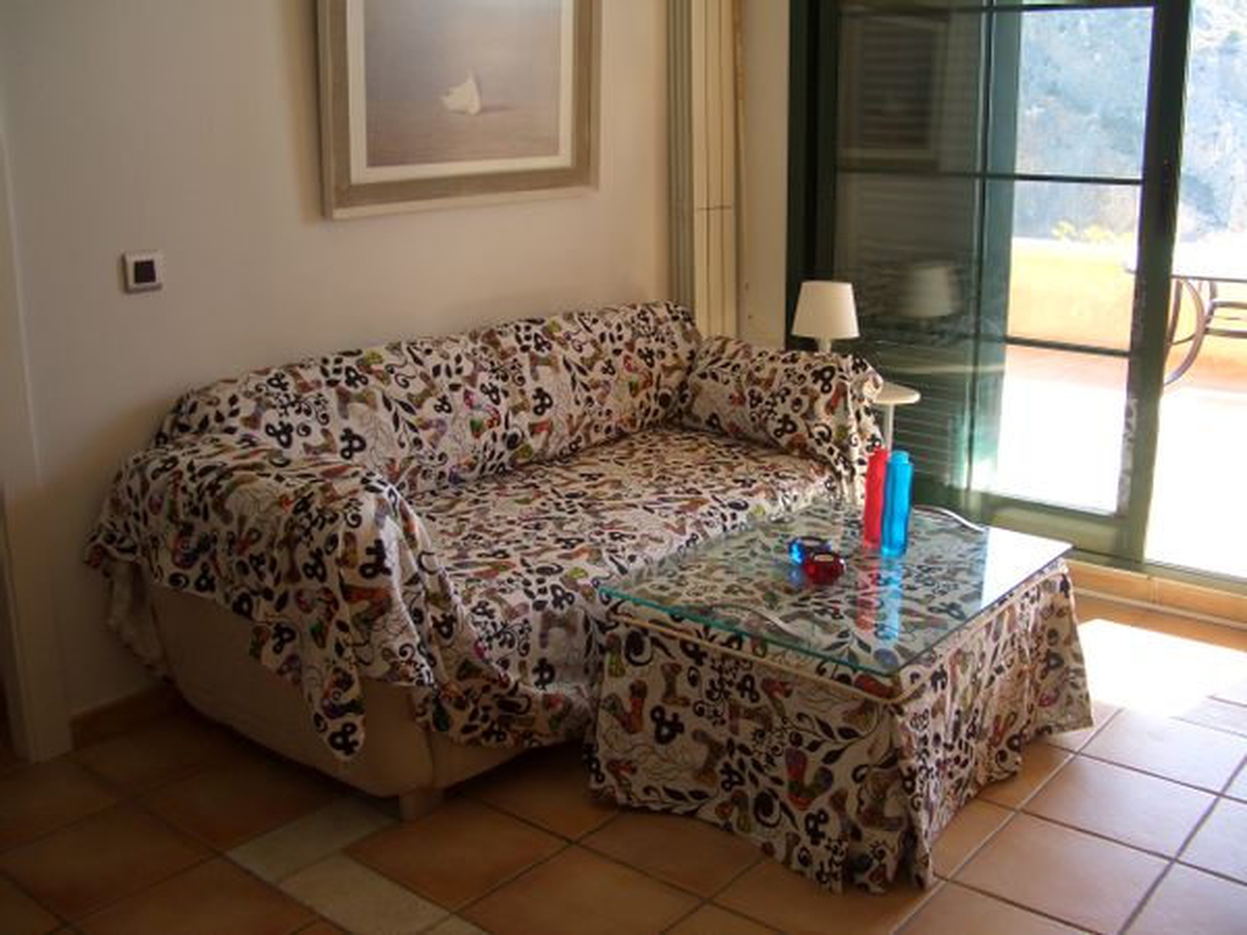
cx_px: 624
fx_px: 1261
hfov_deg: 52.6
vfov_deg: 40.7
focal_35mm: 35
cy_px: 468
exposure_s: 1/80
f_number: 2.6
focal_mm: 5.8
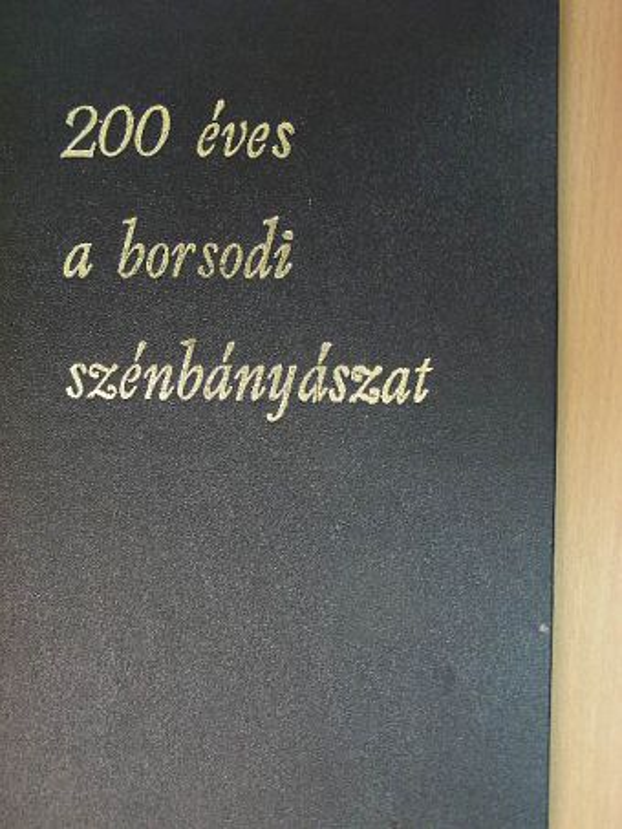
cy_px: 414
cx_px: 311
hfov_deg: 30.3
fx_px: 1149
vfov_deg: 39.6
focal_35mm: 48
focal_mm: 8
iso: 200
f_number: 3.5
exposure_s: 1/13.3
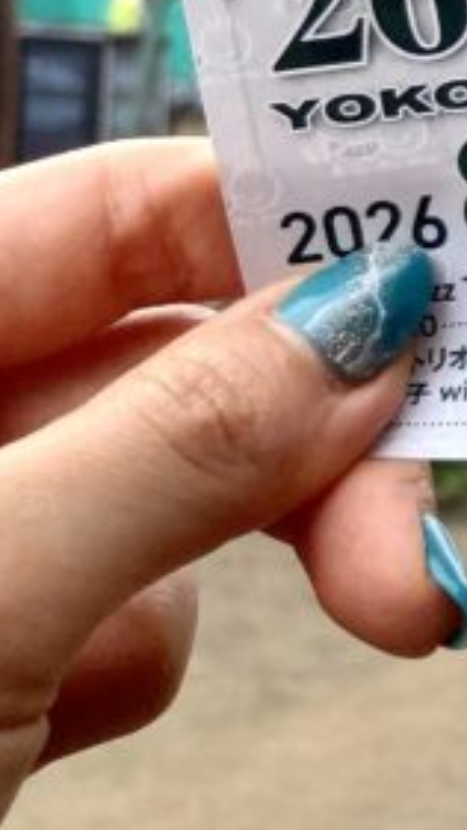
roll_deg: -4.4
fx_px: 2444
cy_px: 97
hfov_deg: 9.1
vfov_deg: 19.0
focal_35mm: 111
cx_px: 1339
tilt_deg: -1.6
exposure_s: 1/906
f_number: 1.8
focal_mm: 3.99
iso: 20
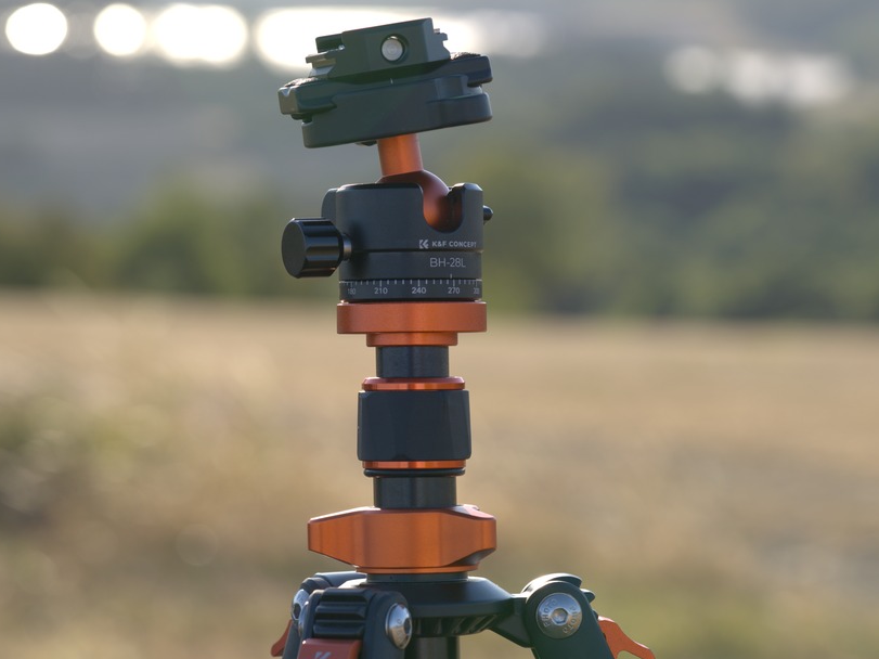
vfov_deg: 11.6
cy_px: 286
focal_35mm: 128
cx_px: 432
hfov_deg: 15.4
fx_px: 3250
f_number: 6.3
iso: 100
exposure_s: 1/125
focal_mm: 90
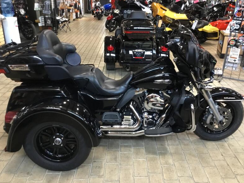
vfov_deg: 44.1
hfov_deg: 56.8
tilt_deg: -22.9
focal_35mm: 32
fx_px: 226
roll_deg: -1.7
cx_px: 124
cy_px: 92
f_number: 2.4
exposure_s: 1/30
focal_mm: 3.3
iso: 200
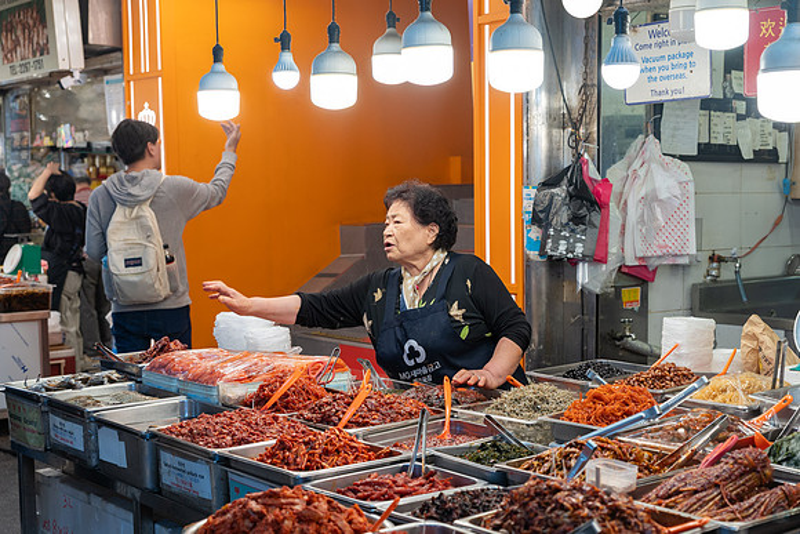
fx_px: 1253
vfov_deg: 24.0
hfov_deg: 35.4
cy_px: 301
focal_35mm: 56
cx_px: 451
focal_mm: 50
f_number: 4
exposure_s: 1/100
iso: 250
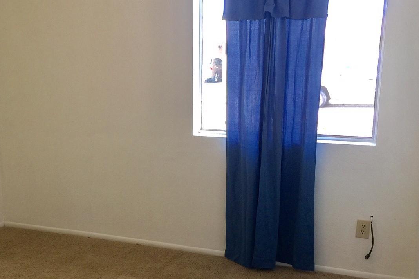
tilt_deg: -11.7
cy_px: 171
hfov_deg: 42.3
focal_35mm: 46
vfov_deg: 29.1
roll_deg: -0.8
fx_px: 535
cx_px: 151
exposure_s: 1/30
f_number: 2.2
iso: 32
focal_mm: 4.15
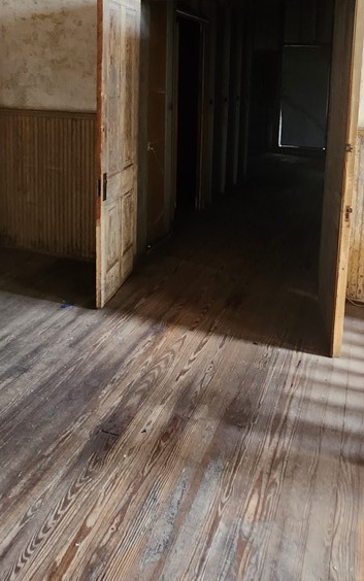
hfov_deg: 49.3
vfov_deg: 66.8
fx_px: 396
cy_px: 129
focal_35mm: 25
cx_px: 199
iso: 250
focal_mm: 1.7
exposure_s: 1/60
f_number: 2.2
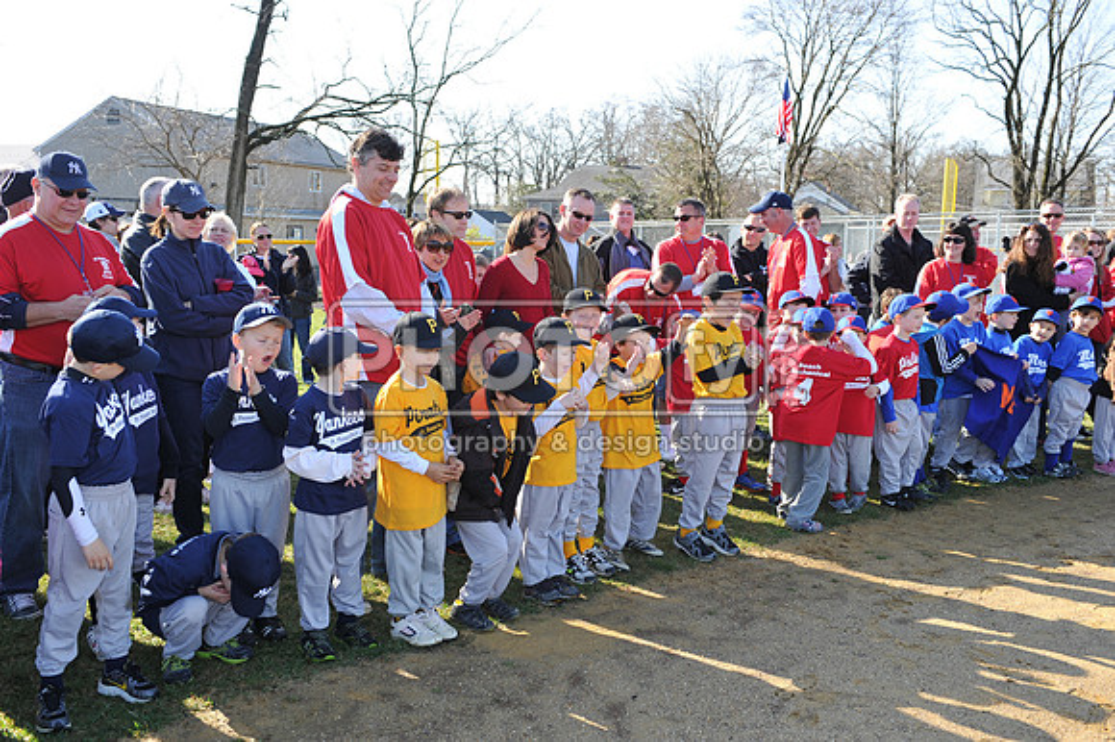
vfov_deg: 36.8
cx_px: 558
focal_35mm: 36
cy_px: 371
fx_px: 1114
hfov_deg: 53.2
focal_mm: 36
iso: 200
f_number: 5
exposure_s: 1/250
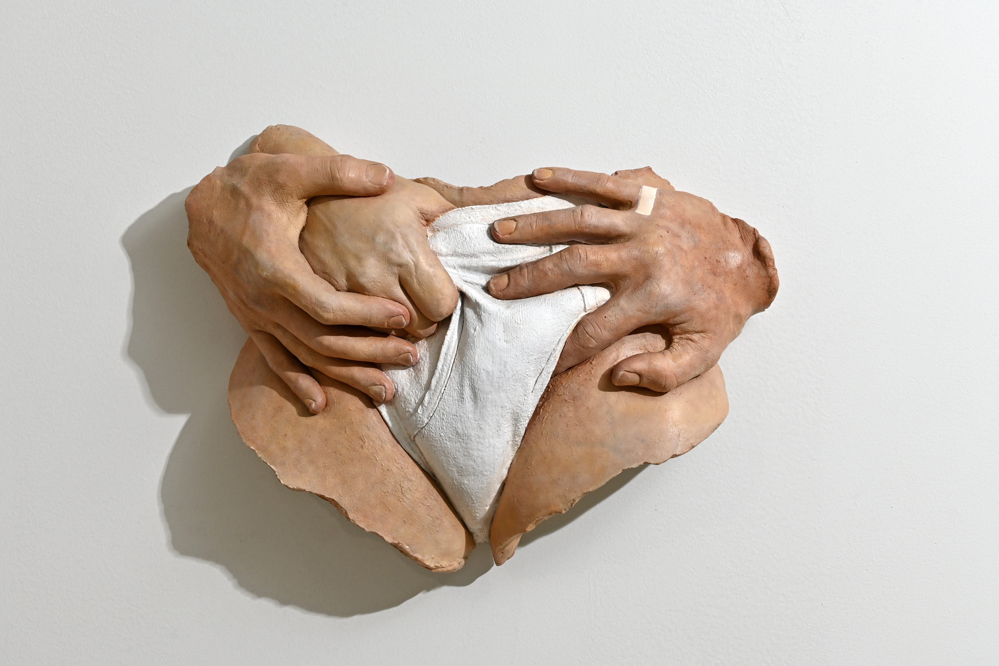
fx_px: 1998
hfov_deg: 28.1
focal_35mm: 72
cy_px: 333
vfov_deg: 18.9
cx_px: 500
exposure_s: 1/100
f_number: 8
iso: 100
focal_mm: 48
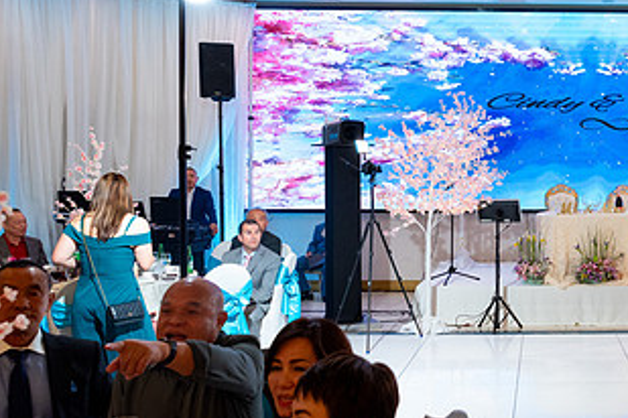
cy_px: 208
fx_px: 785
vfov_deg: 29.9
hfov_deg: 40.1
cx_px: 573
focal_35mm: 45
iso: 2500
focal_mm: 24
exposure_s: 1/160
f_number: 5.6
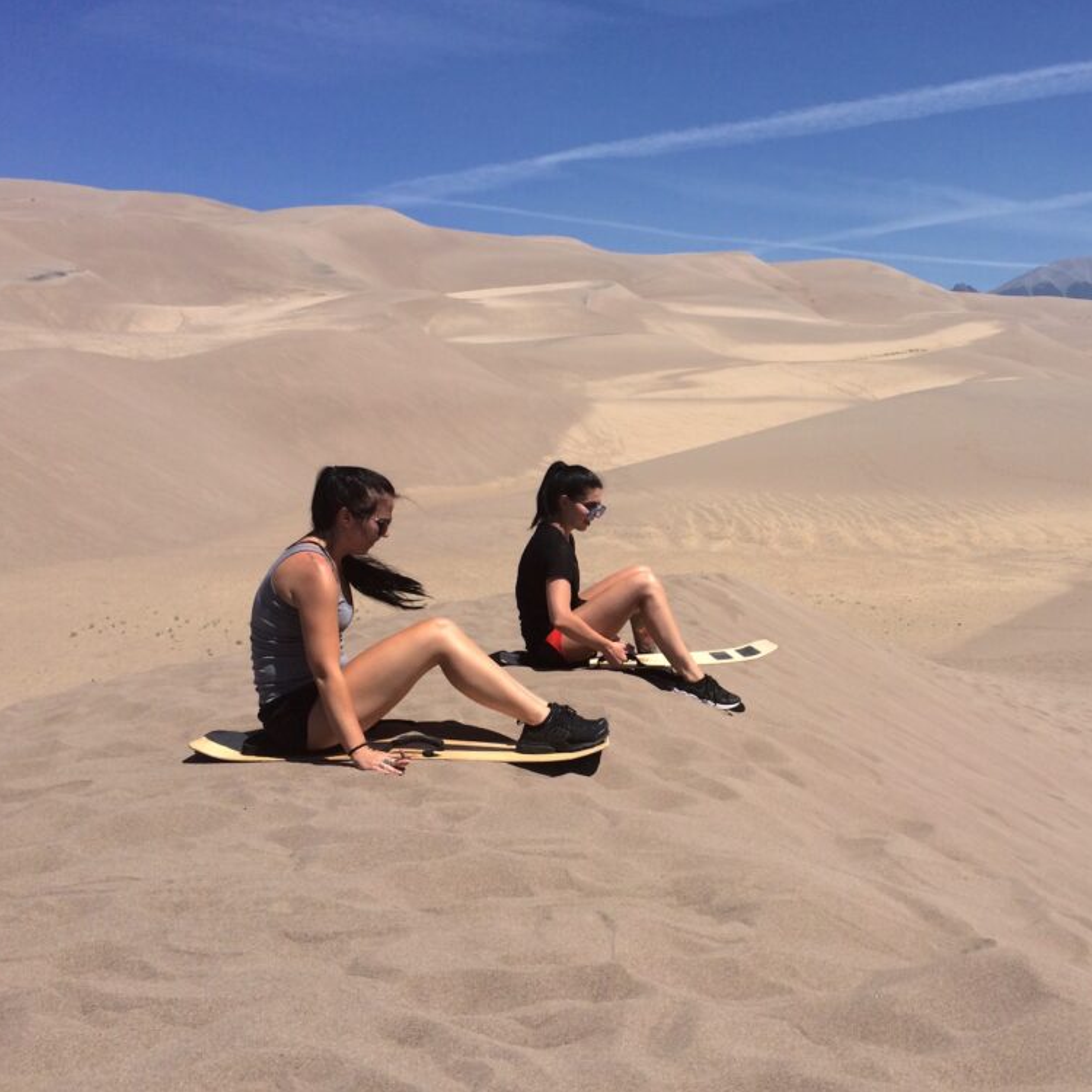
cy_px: 534
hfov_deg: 46.6
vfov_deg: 47.2
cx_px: 709
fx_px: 1249
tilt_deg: -4.9
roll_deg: -0.7
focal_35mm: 35
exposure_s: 1/3731
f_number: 2.2
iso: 32
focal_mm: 4.15
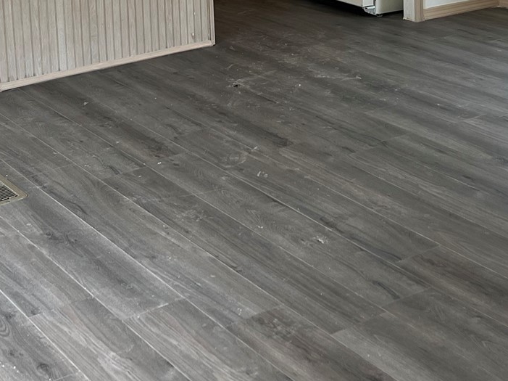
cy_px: -82
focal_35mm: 76
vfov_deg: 18.3
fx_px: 1115
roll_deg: +2.2
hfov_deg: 25.7
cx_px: 226
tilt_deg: -8.6
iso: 50
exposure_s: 1/125
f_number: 1.5
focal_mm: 5.7
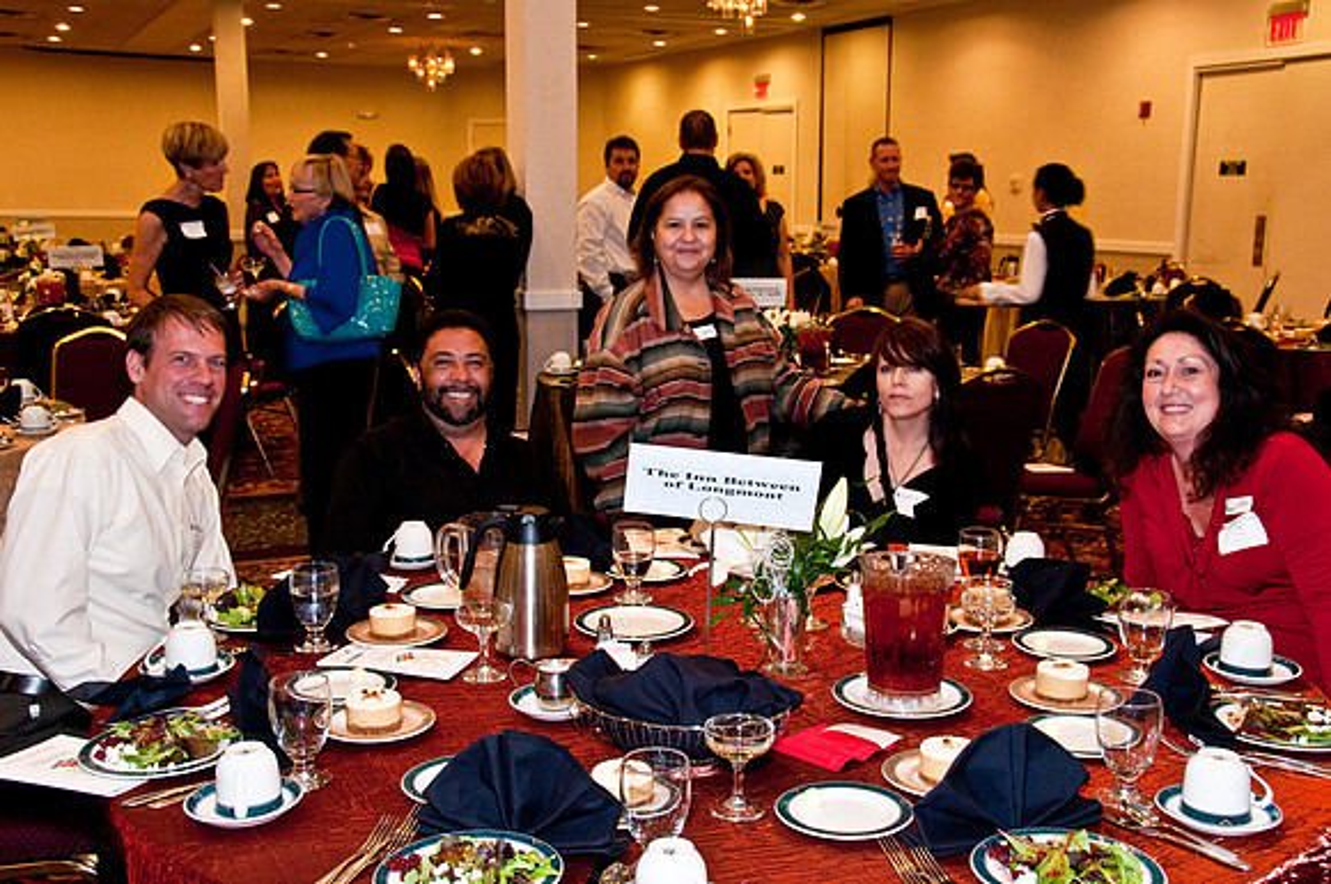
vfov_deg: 34.1
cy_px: 442
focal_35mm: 39
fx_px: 1440
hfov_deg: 49.6
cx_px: 666
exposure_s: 1/30
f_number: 6.3
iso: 640
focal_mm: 26
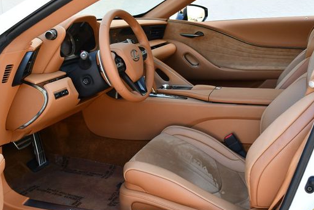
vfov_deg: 29.9
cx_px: 164
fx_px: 393
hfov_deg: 43.6
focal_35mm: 45
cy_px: 113
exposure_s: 1/250
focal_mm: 18
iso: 400
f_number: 4
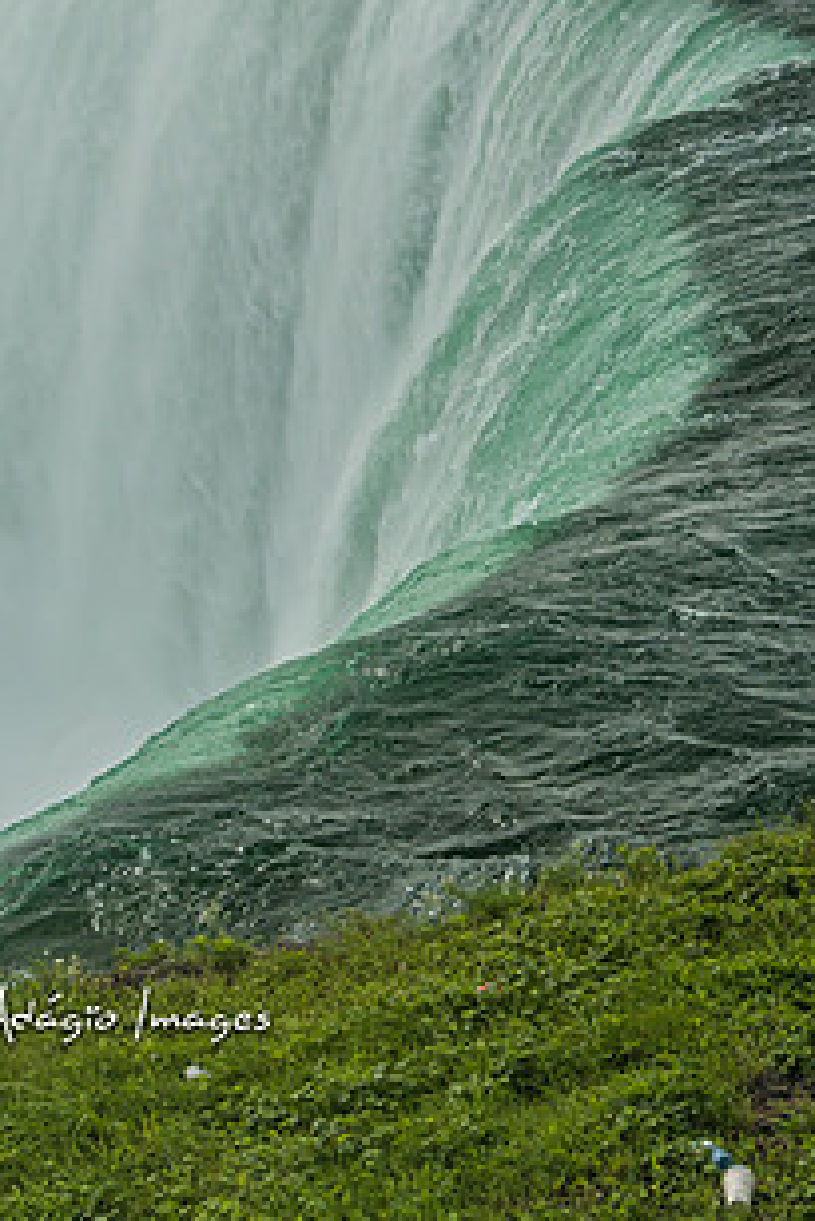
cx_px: 366
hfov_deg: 15.5
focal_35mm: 88
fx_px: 2985
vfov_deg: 22.9
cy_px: 338
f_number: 5.6
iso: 400
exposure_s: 1/1600
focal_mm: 40
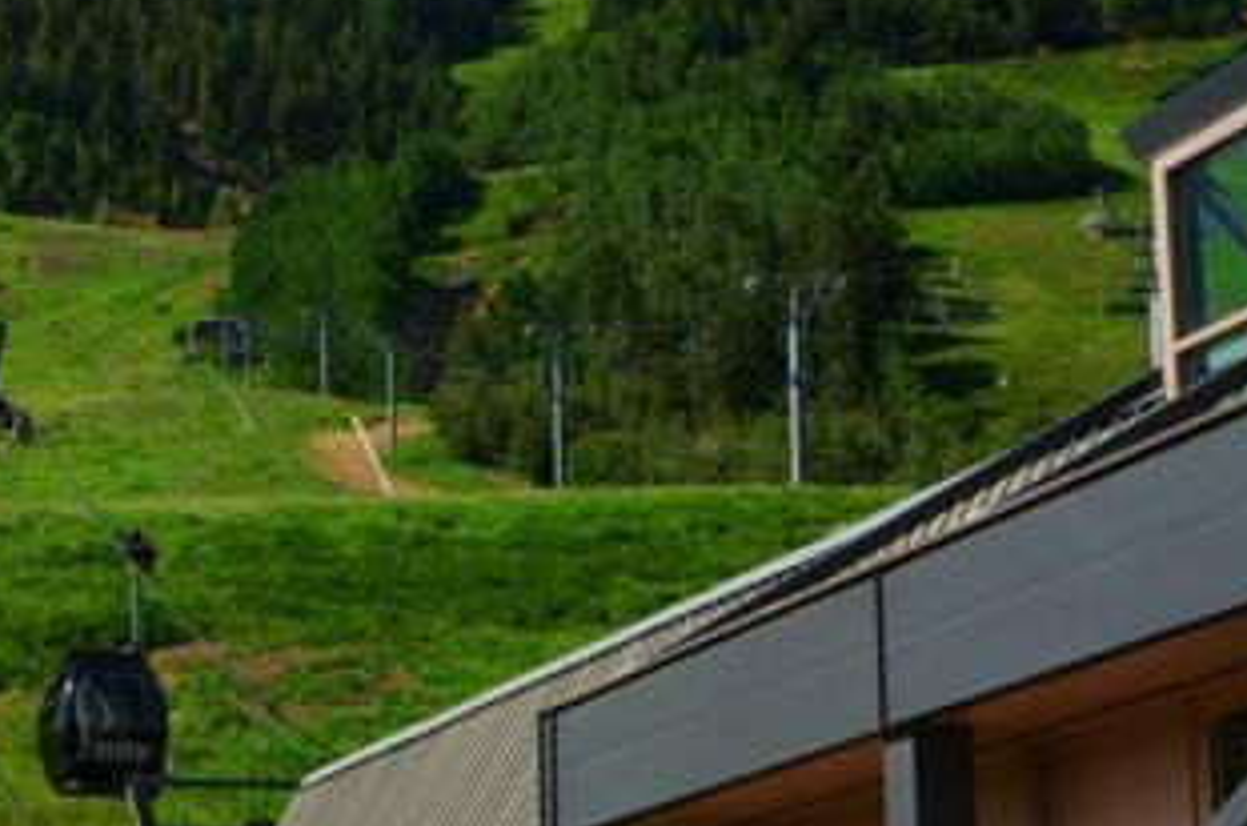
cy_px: 527
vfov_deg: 12.6
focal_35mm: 108
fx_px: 3734
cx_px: 12
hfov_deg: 18.5
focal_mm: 35
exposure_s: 1/320
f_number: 10
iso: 200
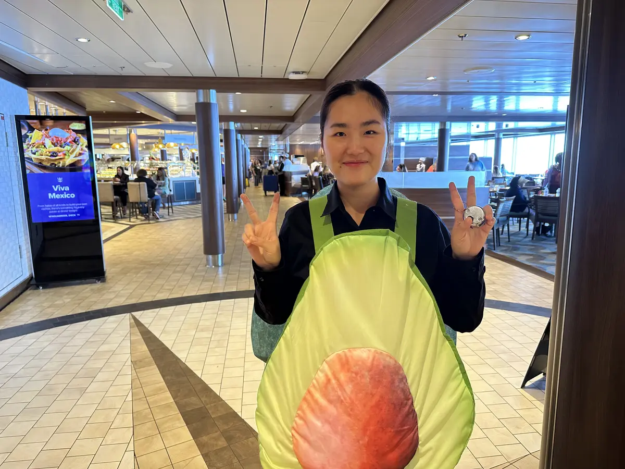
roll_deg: +0.2
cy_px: 234
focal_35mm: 24
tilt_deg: -10.4
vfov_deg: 56.8
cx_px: 312
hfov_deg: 71.6
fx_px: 433
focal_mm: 6.86
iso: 160
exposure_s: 1/41
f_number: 1.78
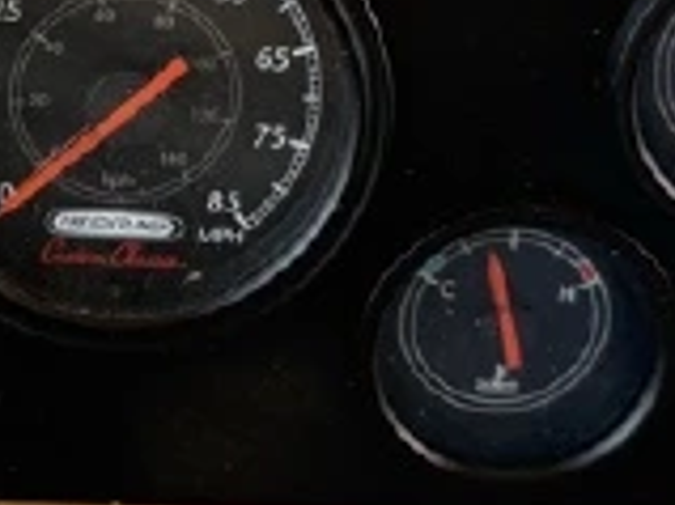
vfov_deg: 12.0
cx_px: -81
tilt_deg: -46.8
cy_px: -85
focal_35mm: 121
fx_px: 2358
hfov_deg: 15.8
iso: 200
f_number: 1.78
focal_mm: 6.76
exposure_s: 1/243
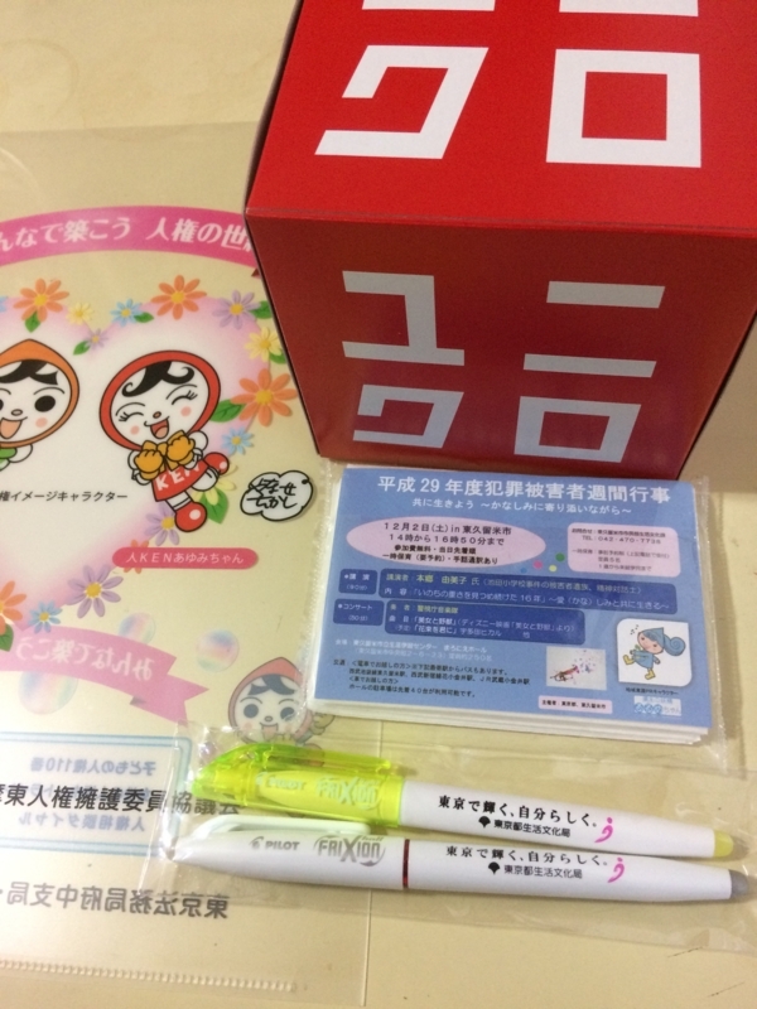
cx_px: 378
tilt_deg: -60.9
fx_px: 846
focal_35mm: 29
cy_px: 504
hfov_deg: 48.2
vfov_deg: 61.7
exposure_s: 1/24
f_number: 2.2
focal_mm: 4.15
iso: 250
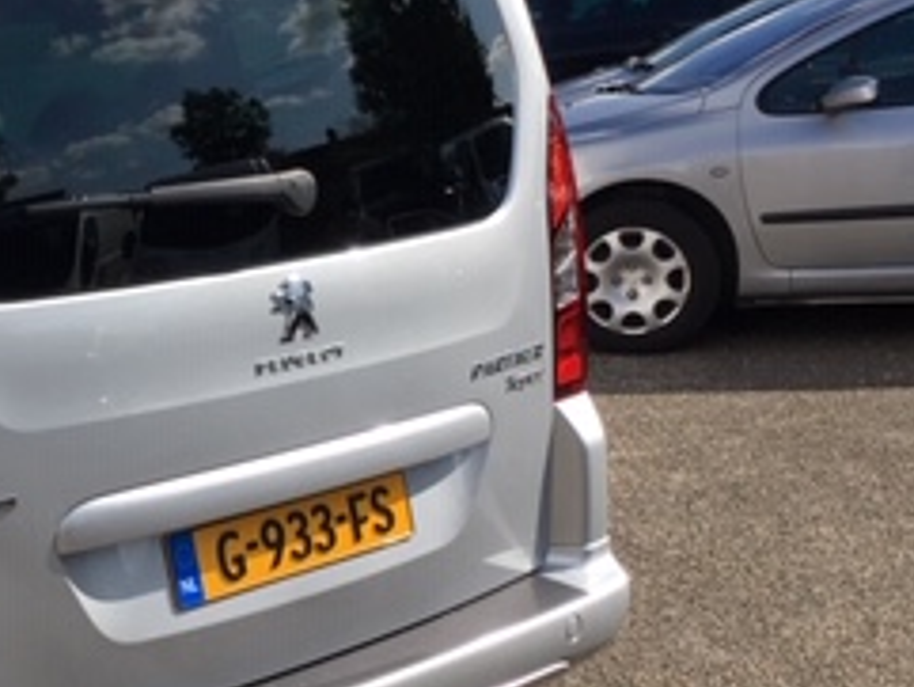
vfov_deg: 19.2
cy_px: 357
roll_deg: +3.0
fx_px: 2034
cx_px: -34
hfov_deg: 24.0
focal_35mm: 77
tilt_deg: -8.2
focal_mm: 4.15
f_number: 2.2
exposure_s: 1/1603
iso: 25
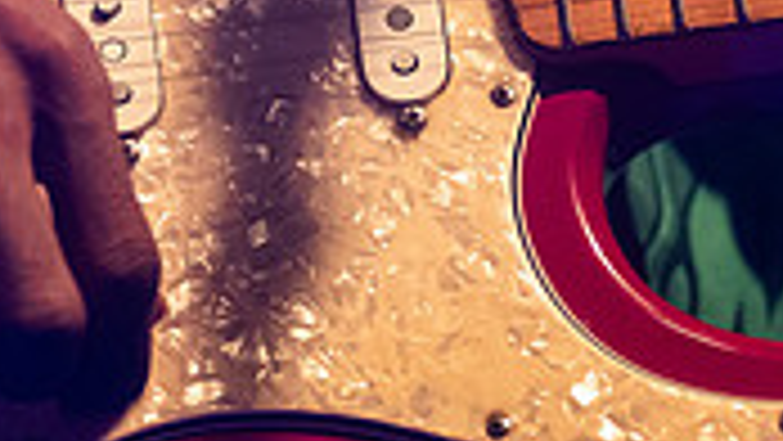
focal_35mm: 385
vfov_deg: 3.2
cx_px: 549
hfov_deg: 5.6
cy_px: -52
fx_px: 7996
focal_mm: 110
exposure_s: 1/200
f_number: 3.2
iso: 2500
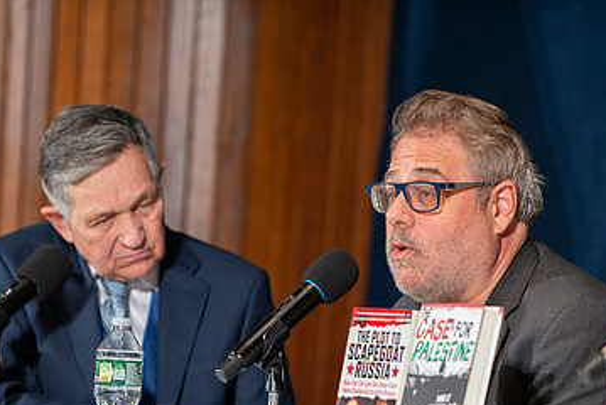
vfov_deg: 4.3
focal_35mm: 323
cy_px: 323
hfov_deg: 6.4
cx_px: 282
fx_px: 5441
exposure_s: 1/160
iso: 1000
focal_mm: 200
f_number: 3.5
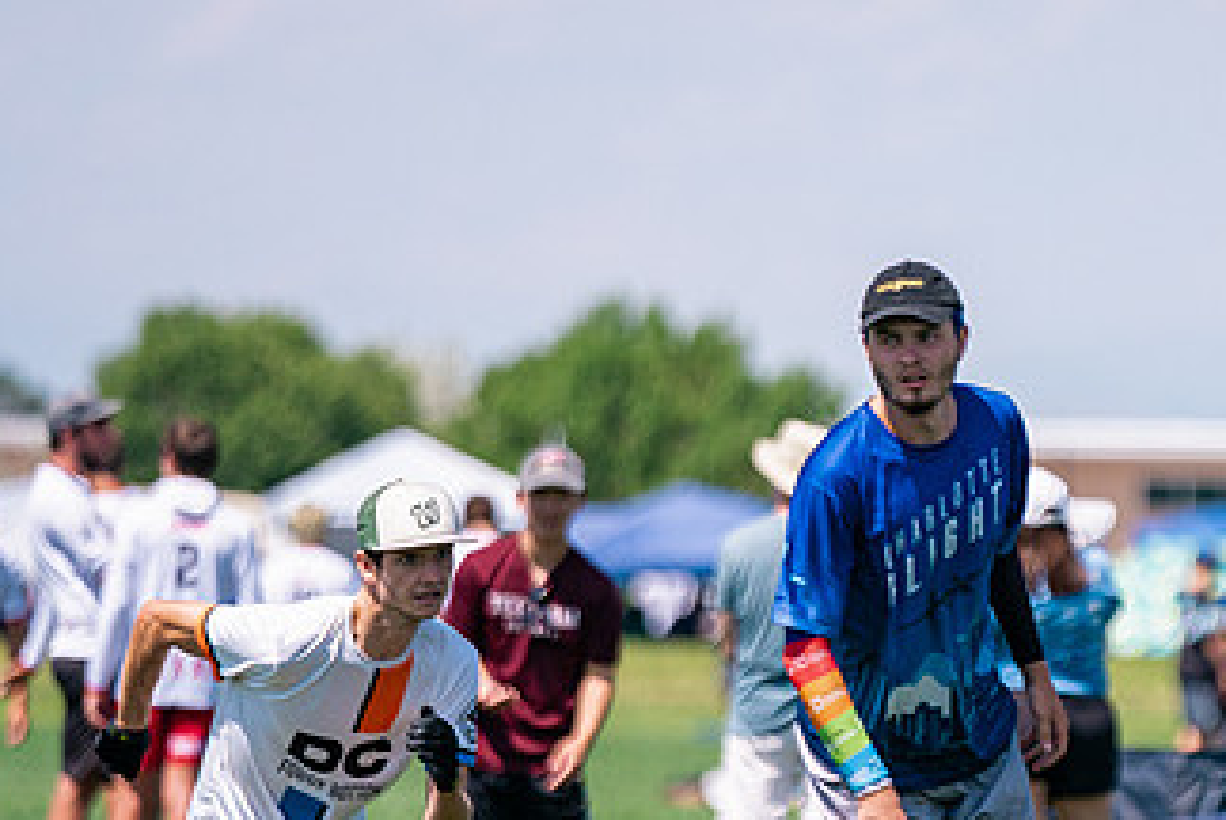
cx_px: 956
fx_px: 16122
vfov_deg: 2.9
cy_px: 617
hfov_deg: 4.4
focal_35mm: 473
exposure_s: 1/6400
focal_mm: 200
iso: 320
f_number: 2.8
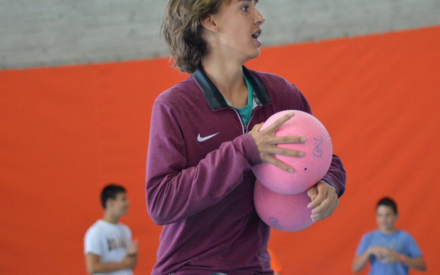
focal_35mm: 136
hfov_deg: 15.4
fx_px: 1631
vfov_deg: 9.6
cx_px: 236
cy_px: 120
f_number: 4
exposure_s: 1/250
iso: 2800
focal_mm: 82
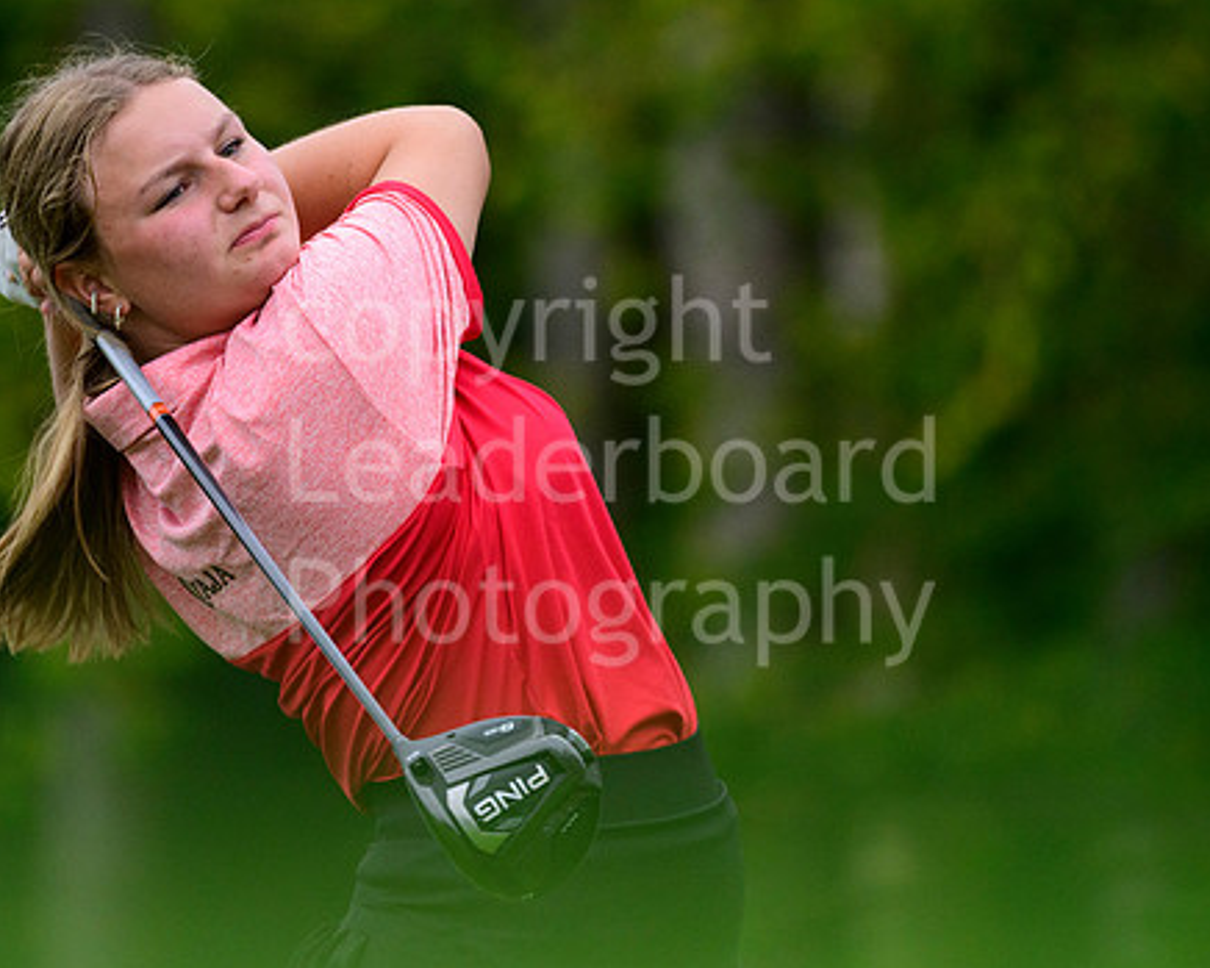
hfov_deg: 2.7
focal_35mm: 706
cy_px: 322
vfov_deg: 2.2
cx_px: 386
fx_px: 25288
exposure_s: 1/2000
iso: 1600
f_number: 5.6
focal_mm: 400
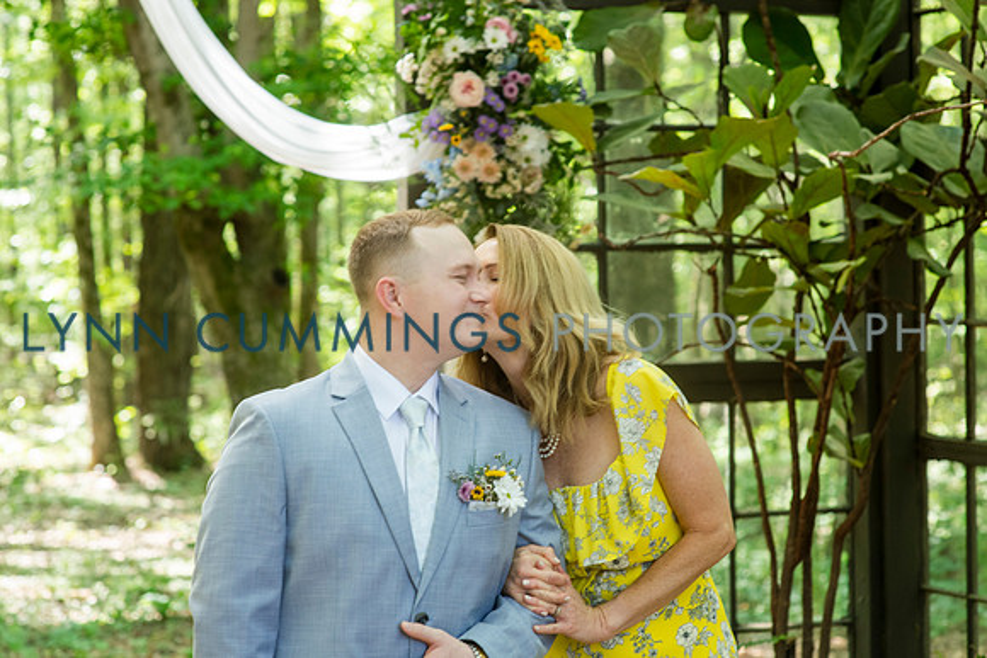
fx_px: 2540
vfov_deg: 14.8
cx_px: 494
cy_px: 322
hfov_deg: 22.0
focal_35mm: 93
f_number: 4
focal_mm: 85
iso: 500
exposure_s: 1/125
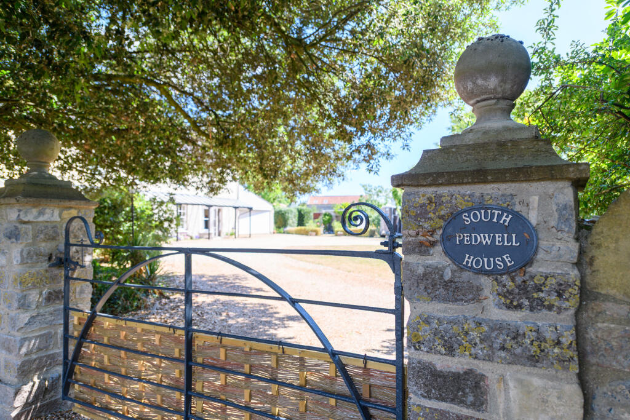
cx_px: 315
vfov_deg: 53.1
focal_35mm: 24
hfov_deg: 73.7
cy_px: 210
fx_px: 420
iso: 80
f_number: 2.8
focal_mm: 24
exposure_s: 1/400
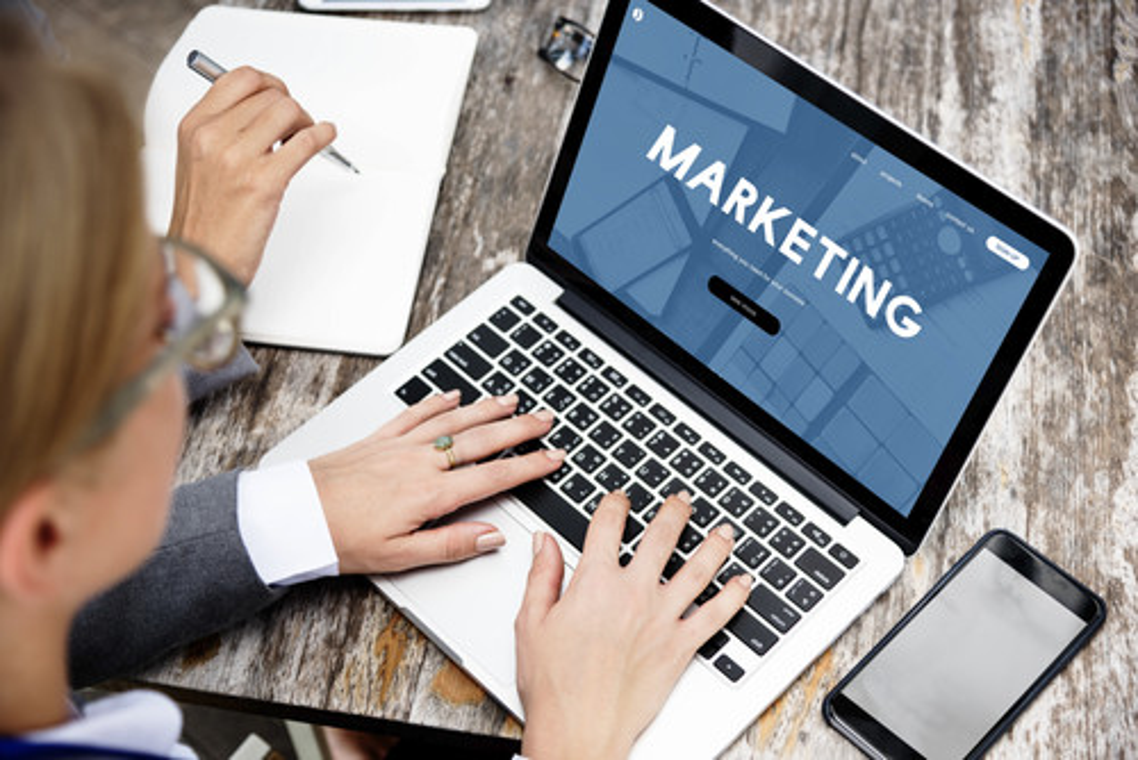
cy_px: 380
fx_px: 1740
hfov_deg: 36.2
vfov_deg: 24.7
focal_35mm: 55
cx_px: 569
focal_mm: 55
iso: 100
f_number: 4
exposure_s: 1/400
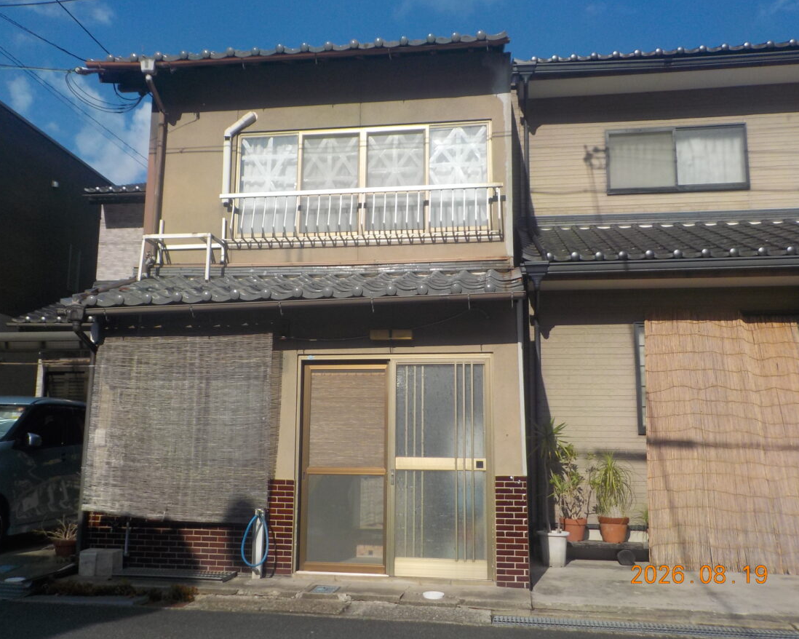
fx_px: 757
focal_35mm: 32
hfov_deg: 55.6
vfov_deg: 45.8
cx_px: 369
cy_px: 314
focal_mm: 4.1
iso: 125
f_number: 3.3
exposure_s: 1/2000
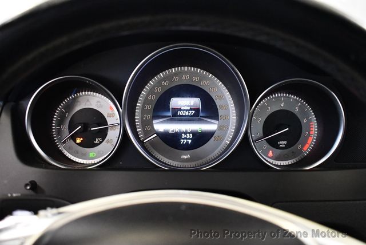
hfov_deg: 53.1
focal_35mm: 36
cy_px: 122
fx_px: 366
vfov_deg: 36.9
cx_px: 183
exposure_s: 1/100
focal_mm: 18
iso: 3200
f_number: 3.5
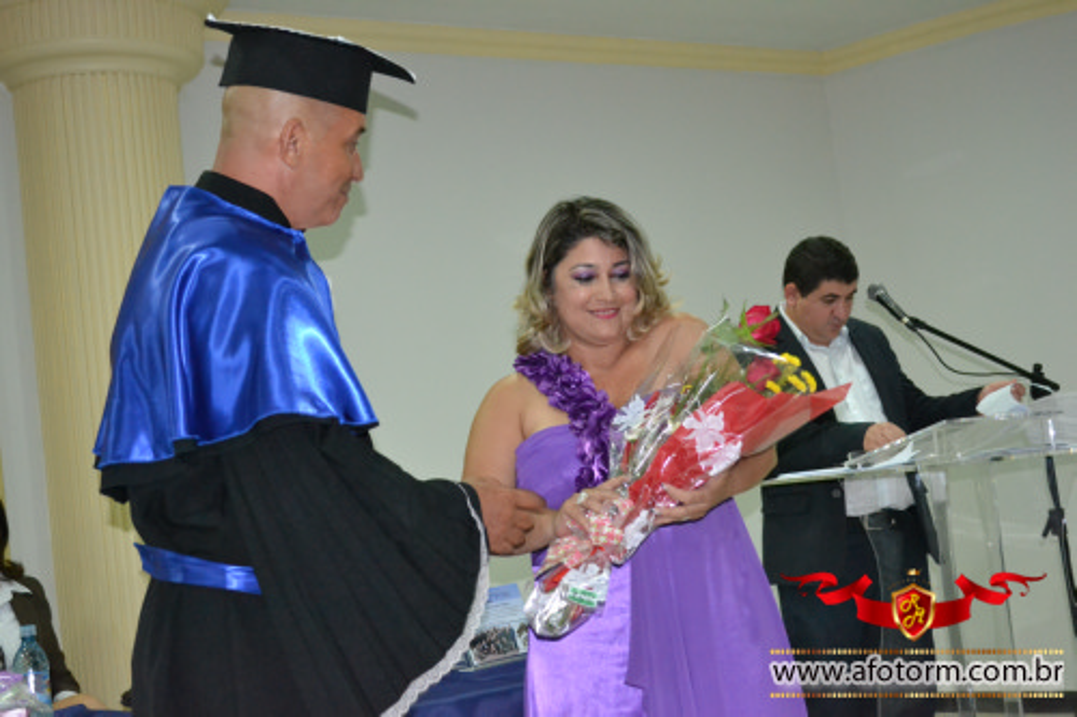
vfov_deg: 25.7
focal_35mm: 52
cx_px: 538
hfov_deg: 37.9
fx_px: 1570
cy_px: 358
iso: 3200
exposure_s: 1/60
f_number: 5
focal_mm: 35
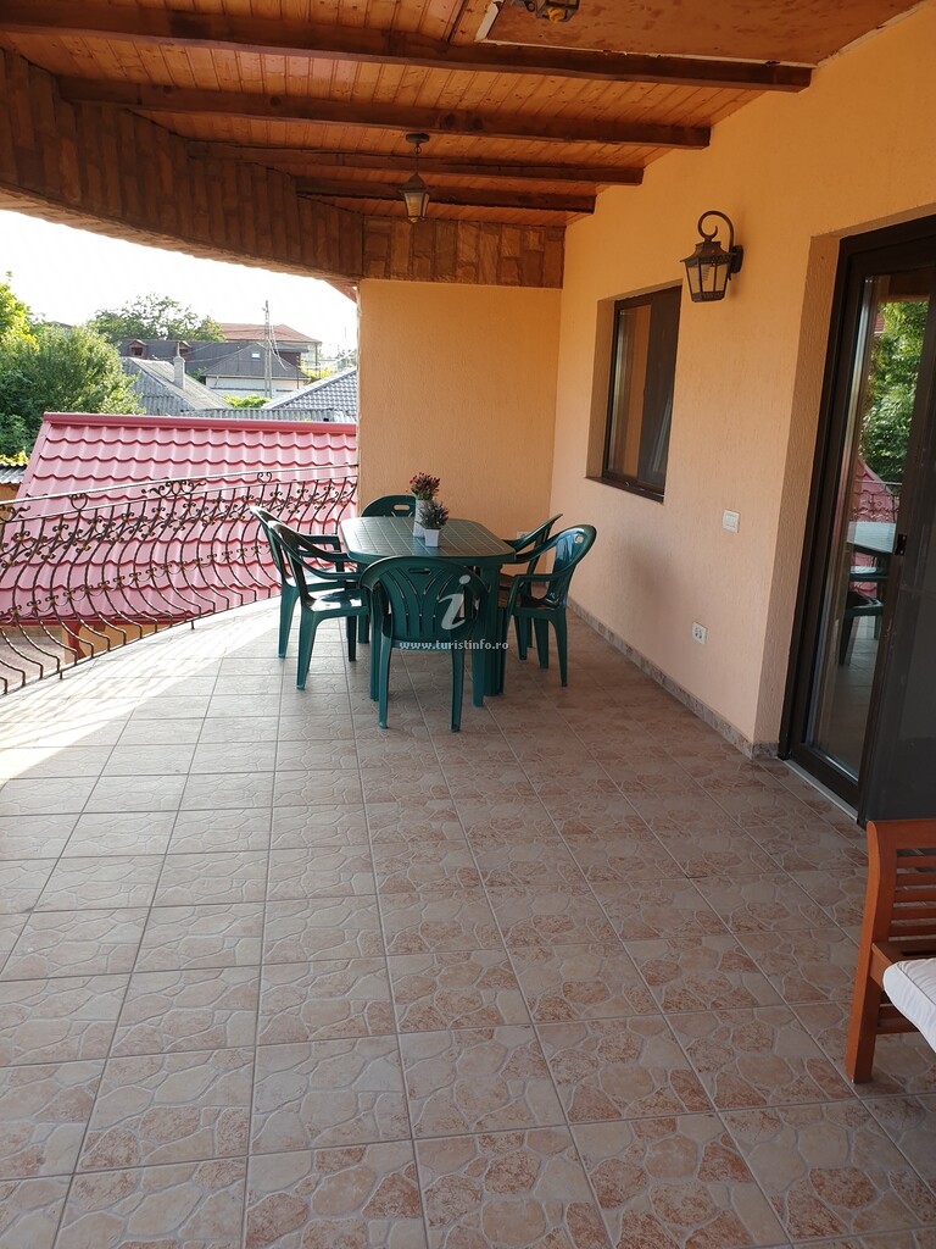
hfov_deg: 53.1
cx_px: 468
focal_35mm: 26
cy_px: 624
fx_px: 937
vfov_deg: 67.3
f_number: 2.4
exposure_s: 1/199
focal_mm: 4.3
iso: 50
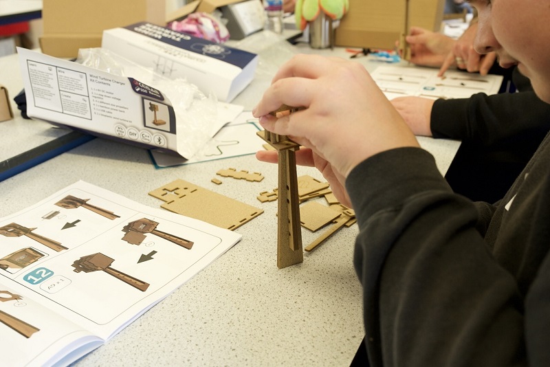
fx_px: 535
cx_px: 275
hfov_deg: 54.4
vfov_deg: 37.9
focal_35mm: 35
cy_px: 184
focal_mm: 35
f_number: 5.6
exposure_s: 1/50
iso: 640
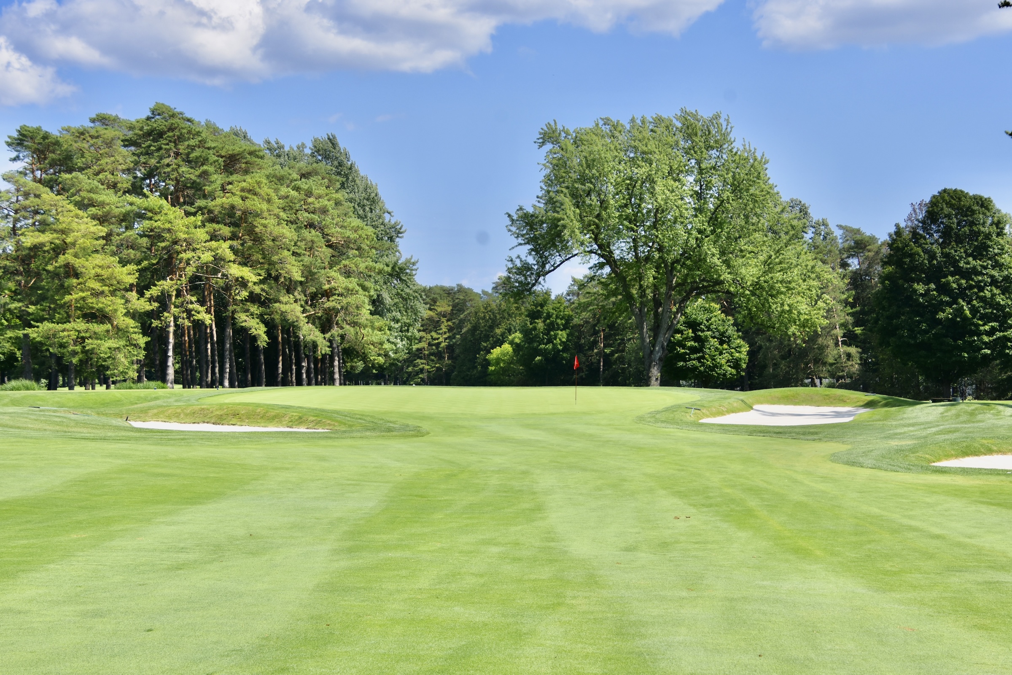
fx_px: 1940
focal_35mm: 69
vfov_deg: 19.7
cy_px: 338
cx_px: 506
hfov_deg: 29.2
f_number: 8
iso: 200
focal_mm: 46
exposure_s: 1/500
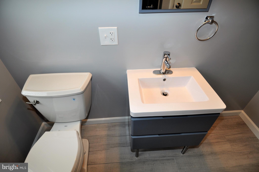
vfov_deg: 67.2
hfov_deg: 90.1
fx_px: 129
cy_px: 86
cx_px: 130
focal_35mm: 18
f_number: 5
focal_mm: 12
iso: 200
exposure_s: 1/100
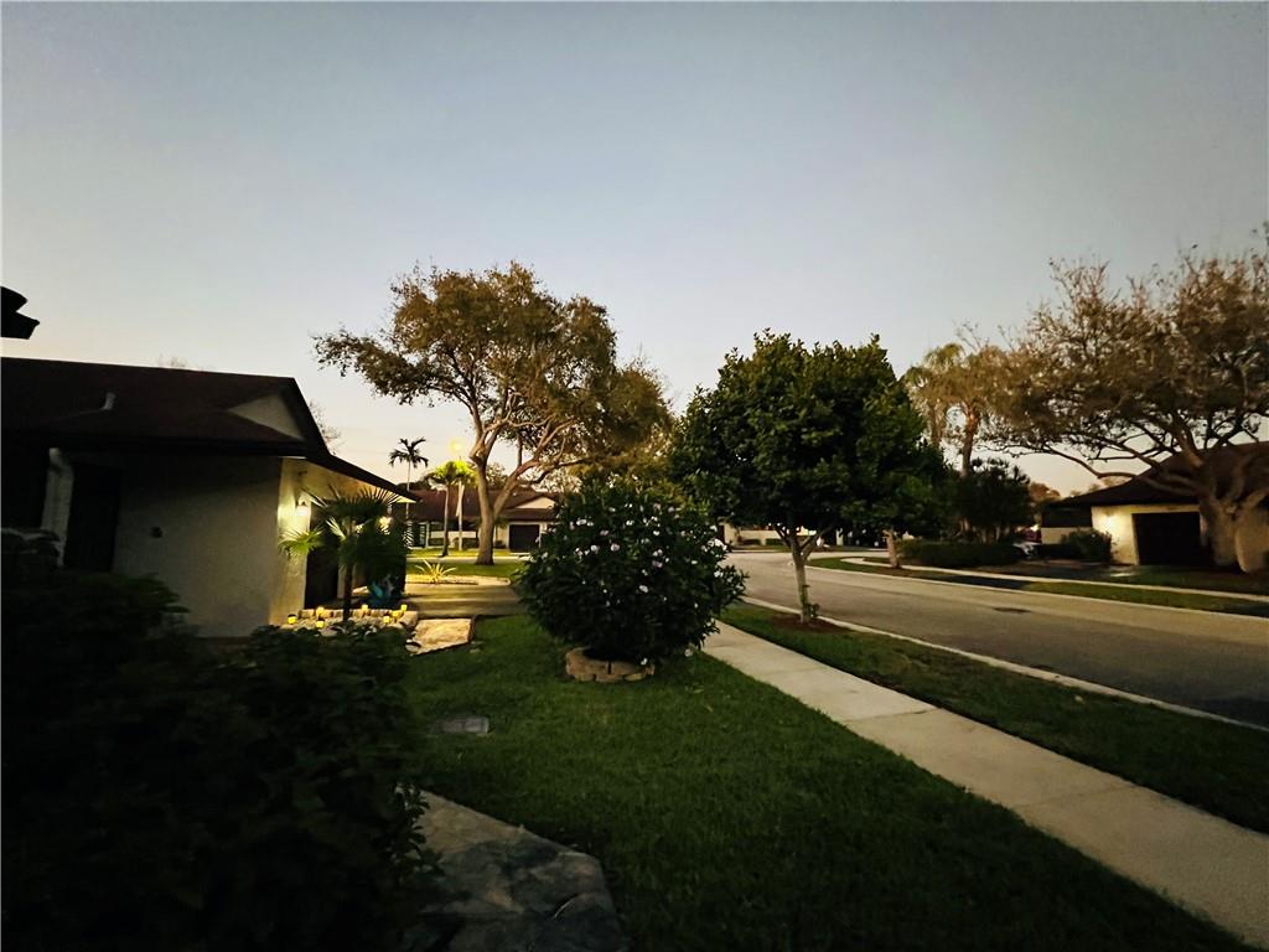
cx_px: 634
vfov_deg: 89.9
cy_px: 476
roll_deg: -0.3
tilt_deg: +6.2
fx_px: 477
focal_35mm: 13
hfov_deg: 106.2
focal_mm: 1.57
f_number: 1.8
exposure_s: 1/30
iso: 1250
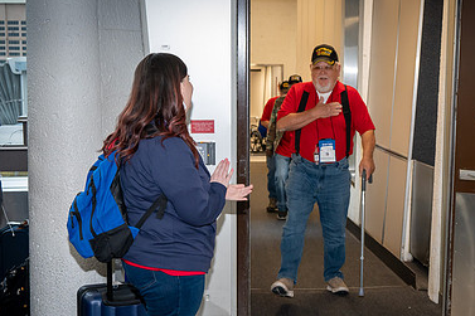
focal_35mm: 63
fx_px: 831
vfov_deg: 21.4
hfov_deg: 31.8
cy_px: 228
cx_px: 294
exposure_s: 1/100
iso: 2500
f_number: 5
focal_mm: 41
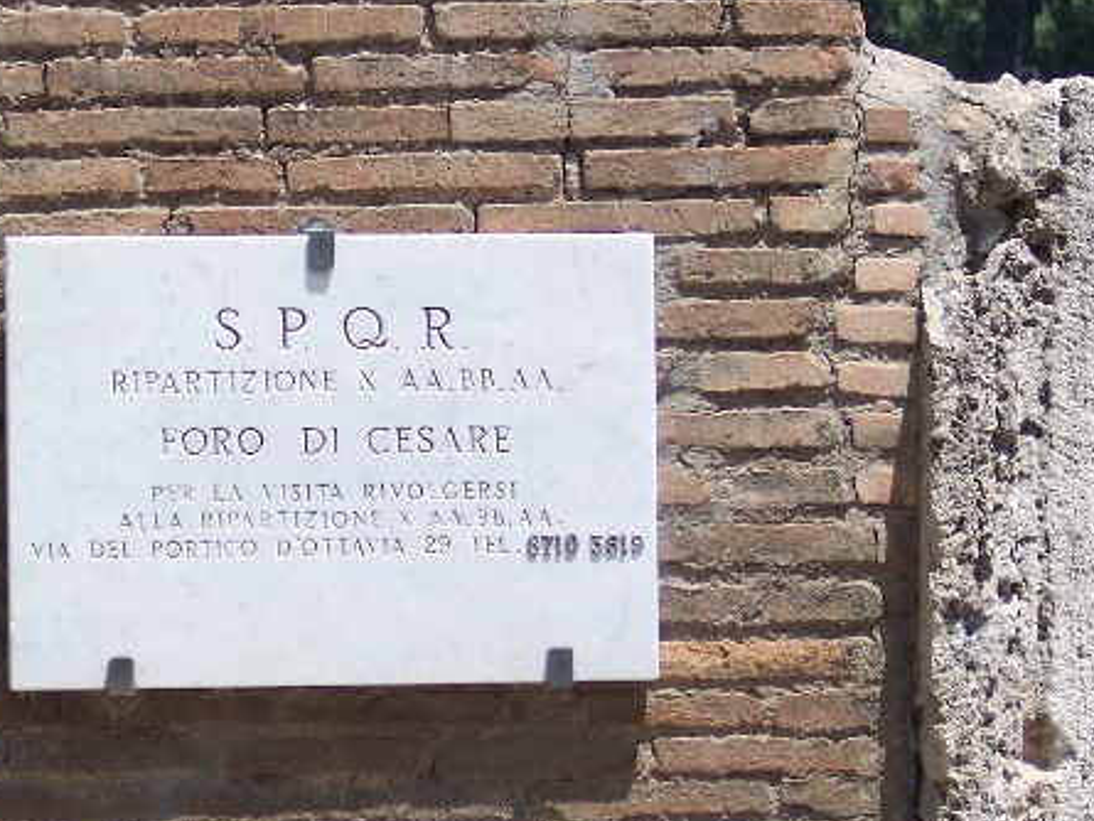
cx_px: 435
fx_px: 6481
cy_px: 337
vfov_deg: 7.2
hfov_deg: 9.6
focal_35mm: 205
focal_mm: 24
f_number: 4.8
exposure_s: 1/500
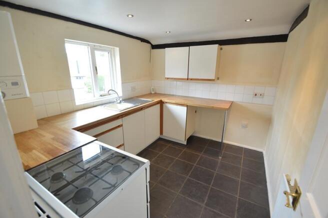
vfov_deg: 77.2
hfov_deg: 100.4
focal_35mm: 15
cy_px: 109
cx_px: 164
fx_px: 137
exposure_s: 1/15
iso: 160
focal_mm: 10
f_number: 3.5
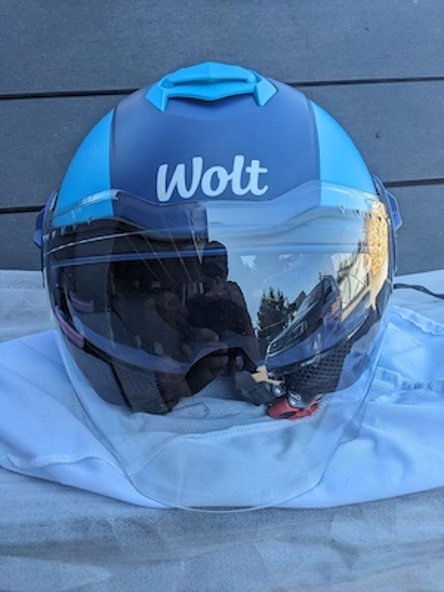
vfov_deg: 65.3
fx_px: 462
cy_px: 296
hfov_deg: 51.4
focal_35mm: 27
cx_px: 222
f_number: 1.73
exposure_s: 1/417
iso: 56
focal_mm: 4.38
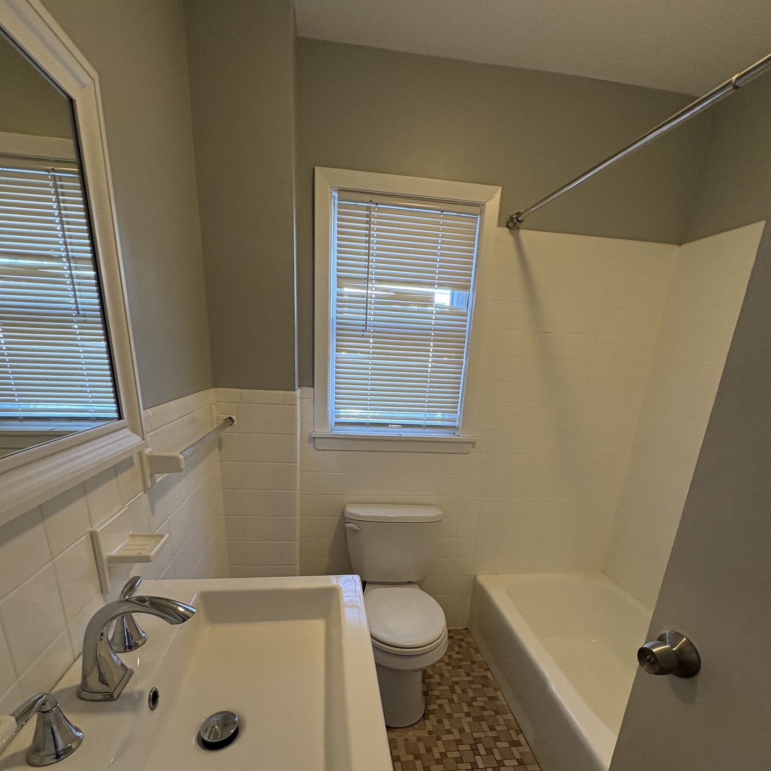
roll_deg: -3.5
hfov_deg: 84.0
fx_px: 428
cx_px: 383
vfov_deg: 81.8
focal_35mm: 17
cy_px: 498
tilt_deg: -19.0
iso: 160
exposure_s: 1/120
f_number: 2.2
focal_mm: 2.22
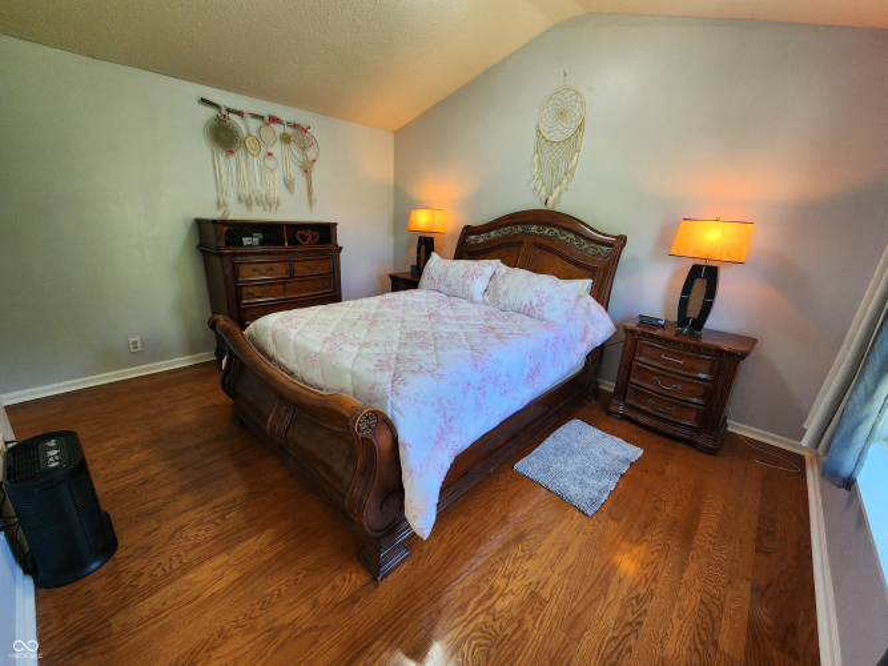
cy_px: 333
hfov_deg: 106.2
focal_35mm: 13
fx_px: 333
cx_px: 444
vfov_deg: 89.9
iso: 125
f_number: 2.2
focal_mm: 2.2
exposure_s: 1/60
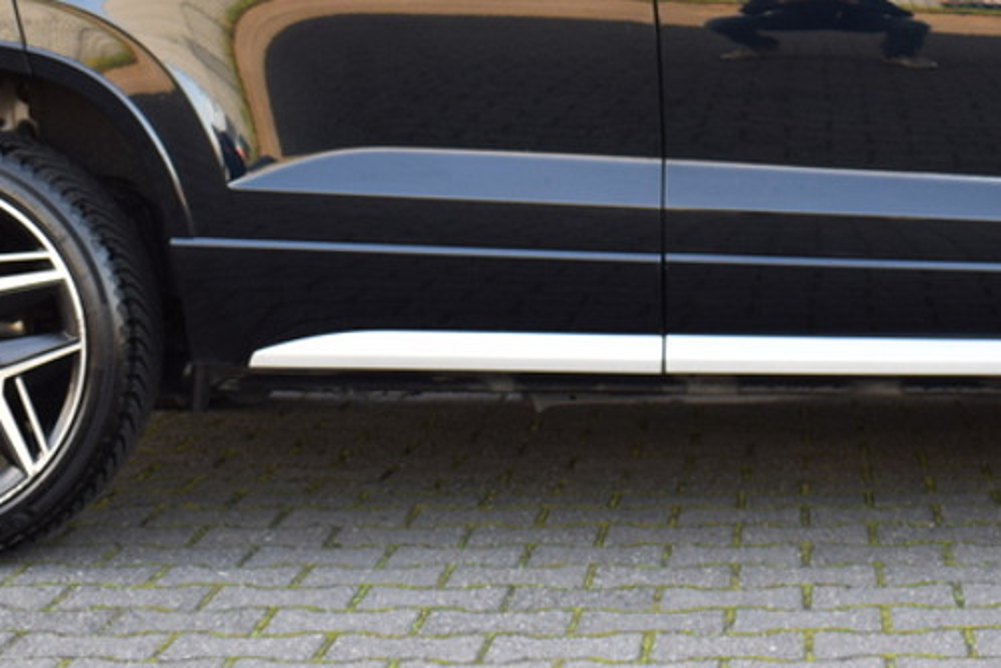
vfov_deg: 14.2
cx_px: 776
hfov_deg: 21.9
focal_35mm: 92
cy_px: -236
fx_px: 2559
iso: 400
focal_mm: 22
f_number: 5.6
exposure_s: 1/125
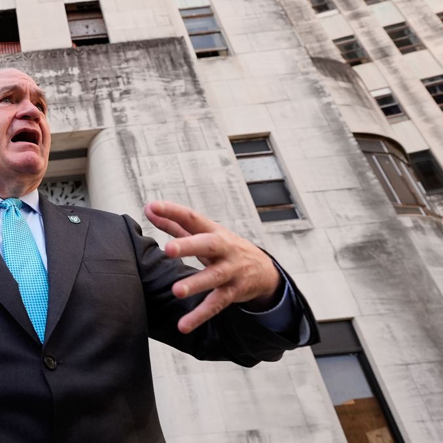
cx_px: 10
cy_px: 195
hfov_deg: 40.8
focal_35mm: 36
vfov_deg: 46.0
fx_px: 521
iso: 1250
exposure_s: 1/4000
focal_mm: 14
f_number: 2.8
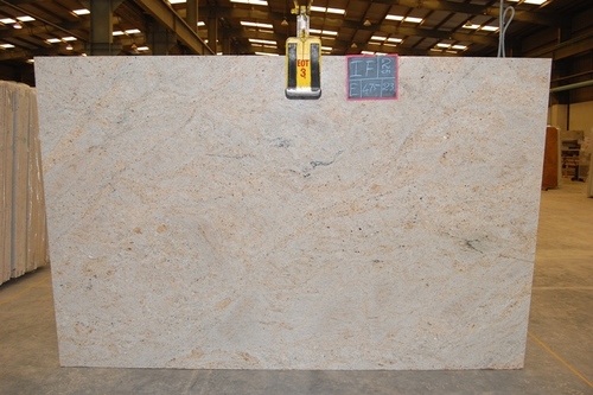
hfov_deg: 61.9
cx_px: 296
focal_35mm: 30
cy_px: 198
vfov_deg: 43.6
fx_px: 494
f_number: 5.6
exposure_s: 1/60
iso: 200
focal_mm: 20
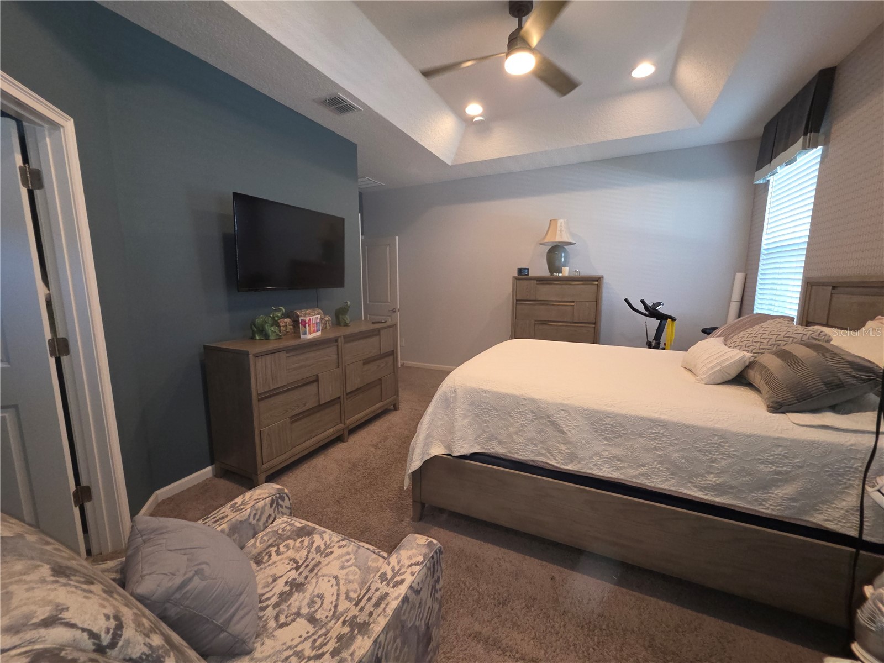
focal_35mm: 13
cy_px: 332
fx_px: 332
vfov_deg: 89.9
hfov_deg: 106.2
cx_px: 442
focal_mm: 2.2
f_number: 1.9
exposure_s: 1/60
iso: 200
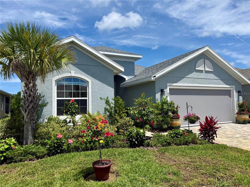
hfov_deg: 71.6
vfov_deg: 56.8
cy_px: 94
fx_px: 173
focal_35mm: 24
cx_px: 125
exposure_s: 1/5714
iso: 80
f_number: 1.78
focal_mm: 6.76
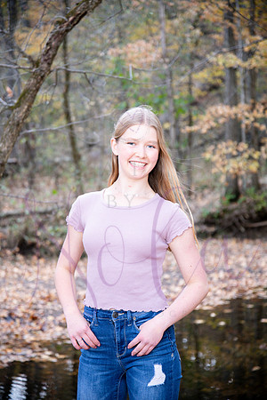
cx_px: 134
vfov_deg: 23.9
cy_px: 200
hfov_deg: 16.1
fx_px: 946
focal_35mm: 85
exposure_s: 1/250
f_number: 4.5
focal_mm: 85
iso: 800
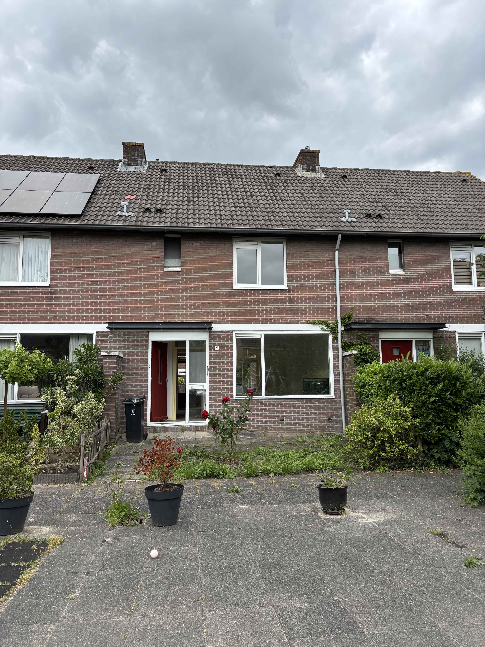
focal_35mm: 26
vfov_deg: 67.3
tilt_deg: +7.0
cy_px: 324
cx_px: 242
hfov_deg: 53.1
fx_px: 486
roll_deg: +0.2
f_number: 1.6
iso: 50
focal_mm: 5.96
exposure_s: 1/1205
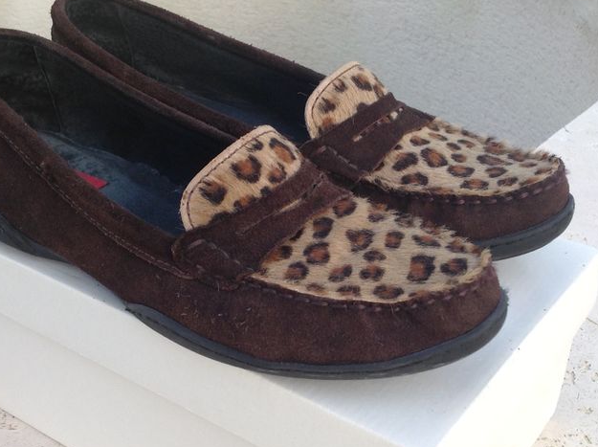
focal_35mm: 56
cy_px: 281
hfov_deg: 34.4
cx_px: 301
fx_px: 966
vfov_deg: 26.0
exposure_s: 1/360
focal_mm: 4.28
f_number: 2.4
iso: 50
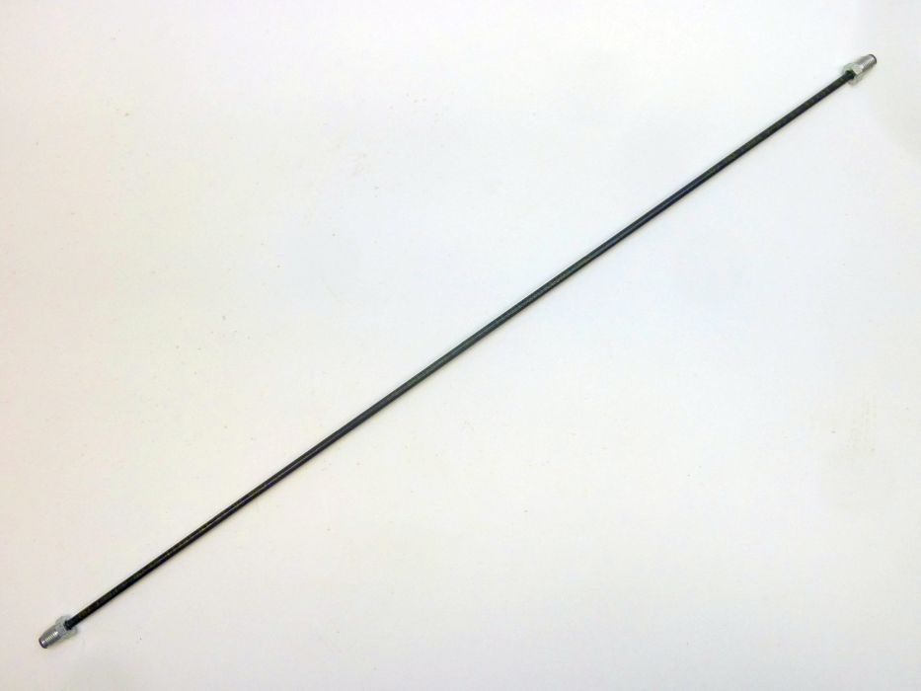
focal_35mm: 30
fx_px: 798
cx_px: 460
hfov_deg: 60.0
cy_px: 346
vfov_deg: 46.8
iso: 200
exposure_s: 1/30
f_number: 3.4
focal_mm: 5
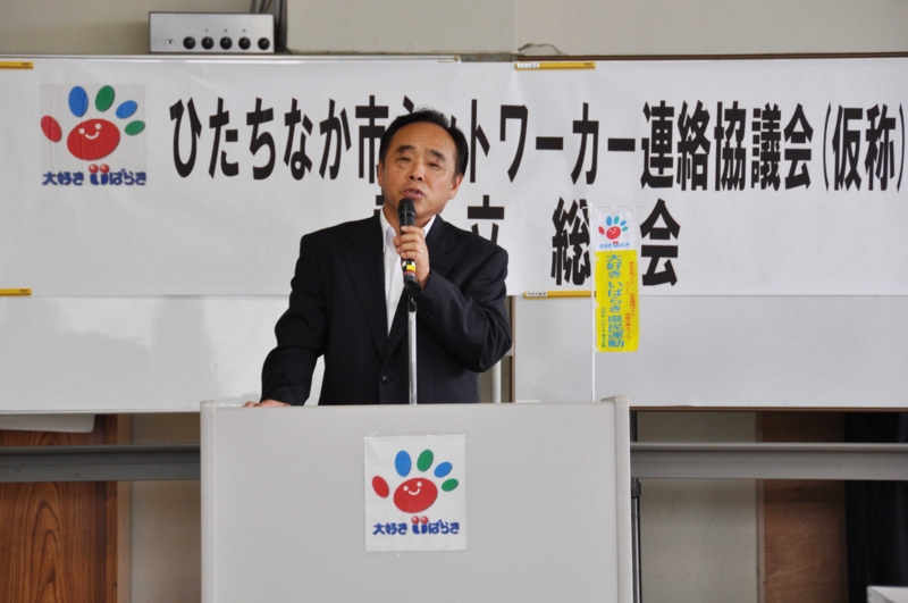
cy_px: 302
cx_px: 454
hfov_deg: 14.4
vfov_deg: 9.6
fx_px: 3589
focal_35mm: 142
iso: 400
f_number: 5.3
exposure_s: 1/60
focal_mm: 95
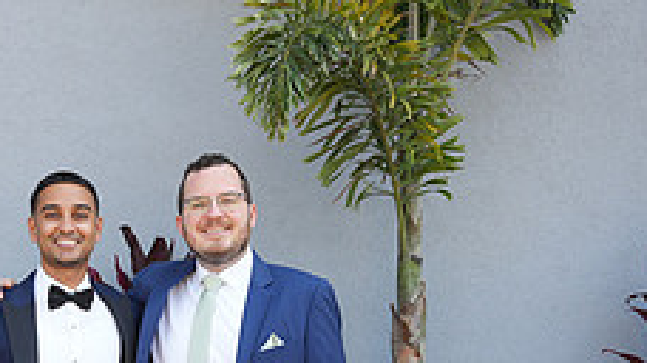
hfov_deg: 31.8
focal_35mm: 64
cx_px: 114
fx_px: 1097
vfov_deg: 18.0
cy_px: 413
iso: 125
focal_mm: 24
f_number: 2.8
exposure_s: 1/320
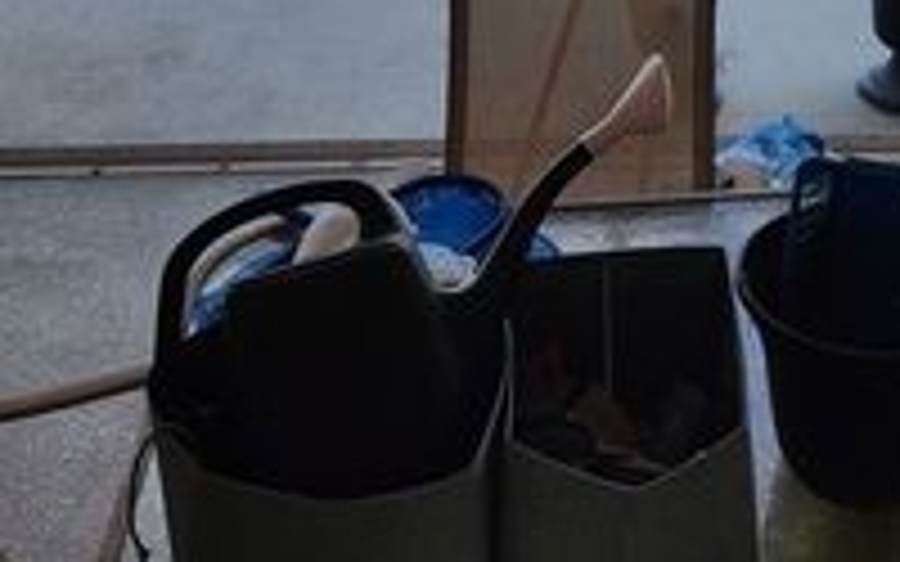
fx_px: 1496
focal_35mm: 61
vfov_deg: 19.1
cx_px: 684
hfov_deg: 32.8
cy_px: -241
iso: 20
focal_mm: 5.4
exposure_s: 1/1142
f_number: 1.8
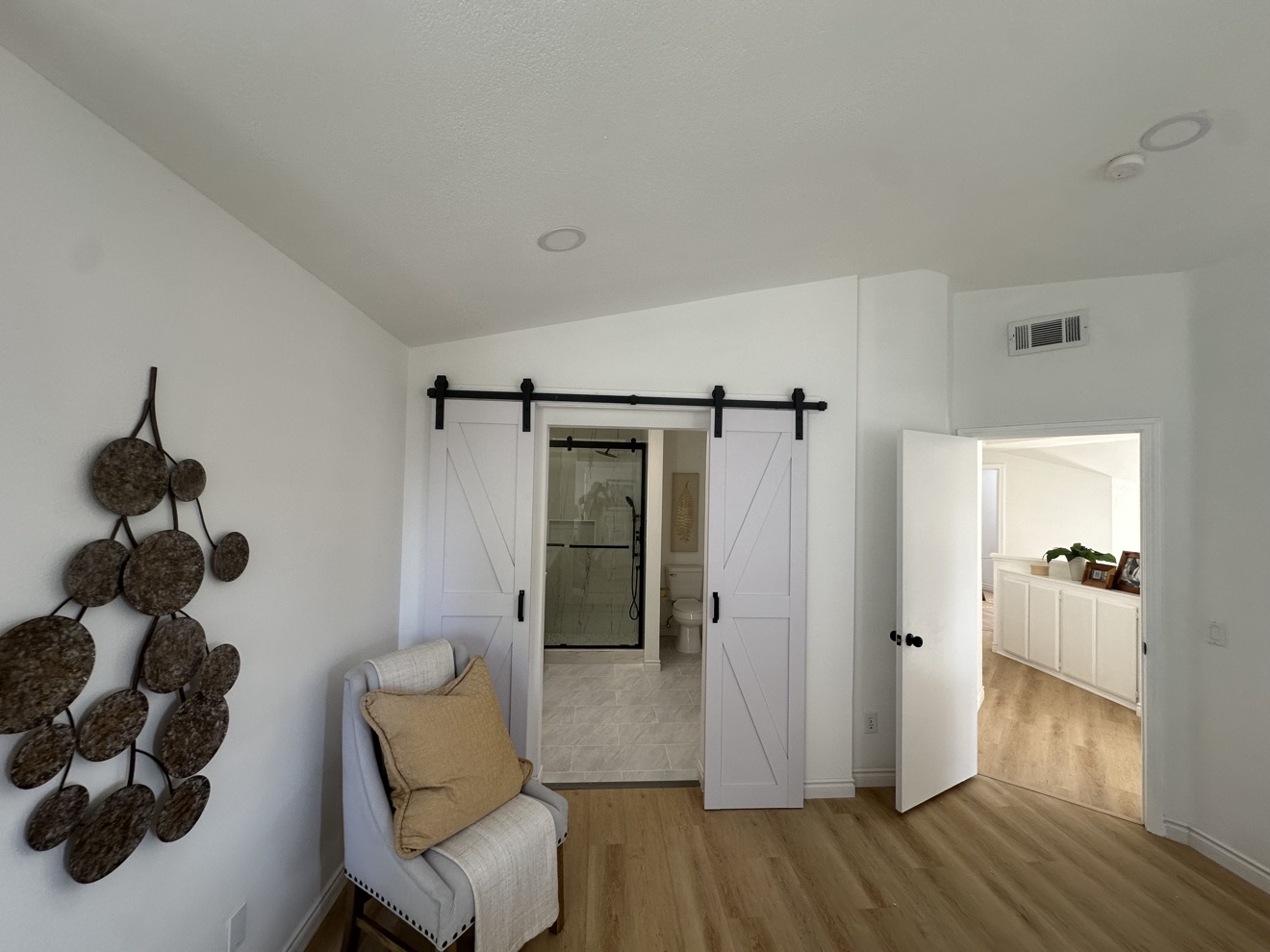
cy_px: 476
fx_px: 514
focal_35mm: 14
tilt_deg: +1.6
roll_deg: -0.9
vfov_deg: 85.7
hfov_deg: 102.1
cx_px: 635
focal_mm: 2.22
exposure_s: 1/99
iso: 80
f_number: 2.2
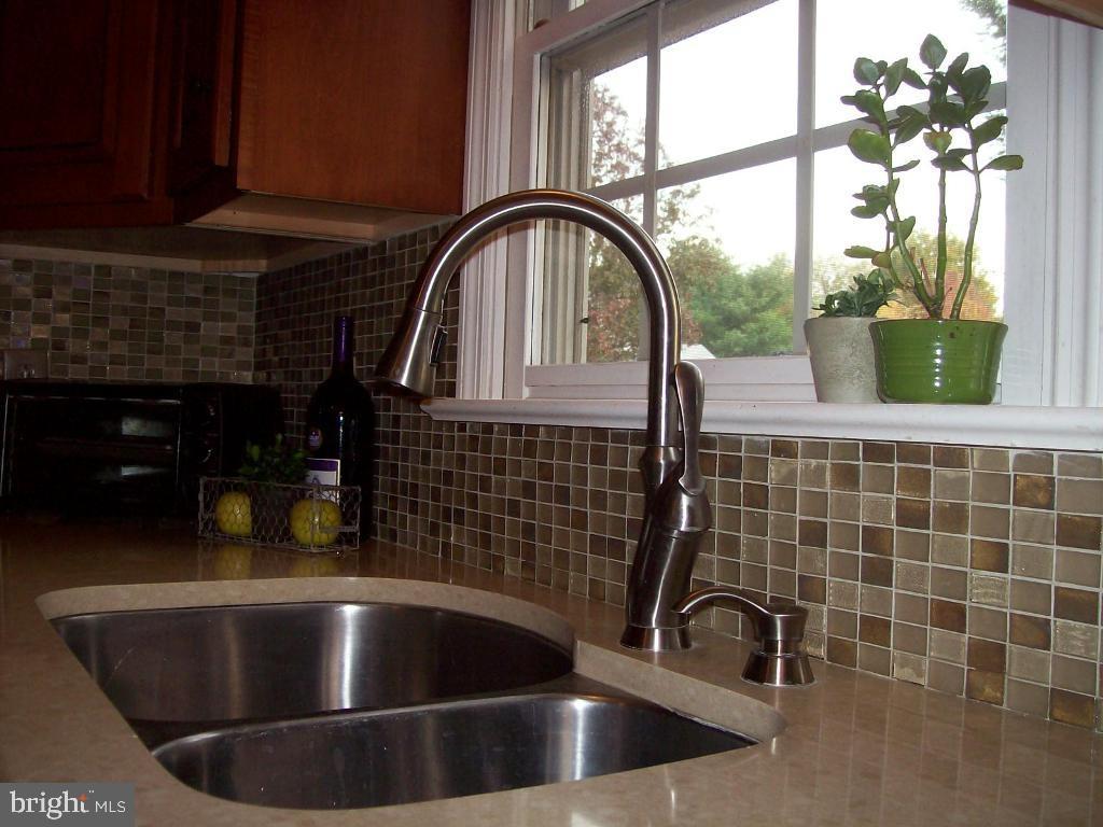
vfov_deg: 39.7
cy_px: 414
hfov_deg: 51.4
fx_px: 1147
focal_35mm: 36
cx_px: 552
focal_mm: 6
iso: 80
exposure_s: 1/64
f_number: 2.7
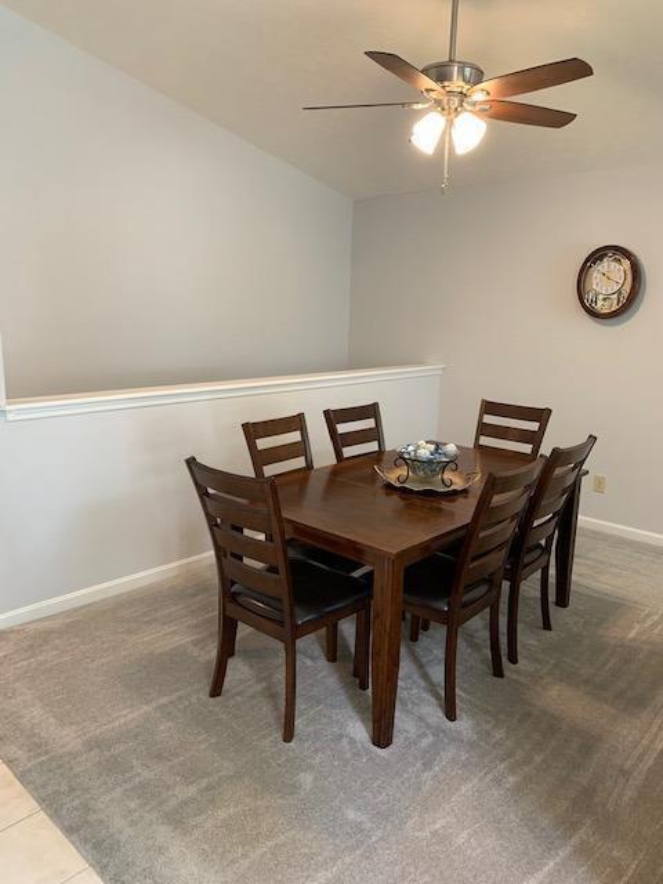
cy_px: 442
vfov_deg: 67.3
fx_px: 664
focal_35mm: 26
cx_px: 332
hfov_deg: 53.1
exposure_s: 1/60
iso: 160
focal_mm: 4.25
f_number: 1.8
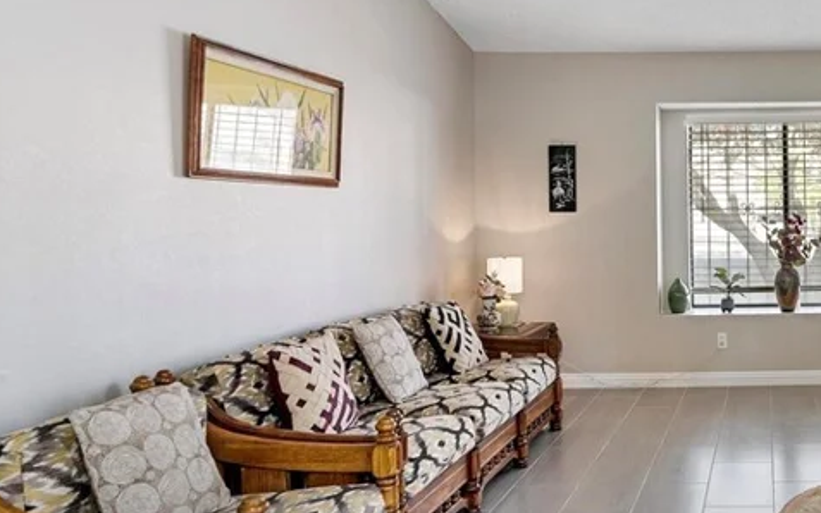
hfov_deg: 48.6
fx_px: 783
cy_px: 219
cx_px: 759
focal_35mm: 35
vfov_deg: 36.2
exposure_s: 1/2.5
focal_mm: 16
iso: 320
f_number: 6.3
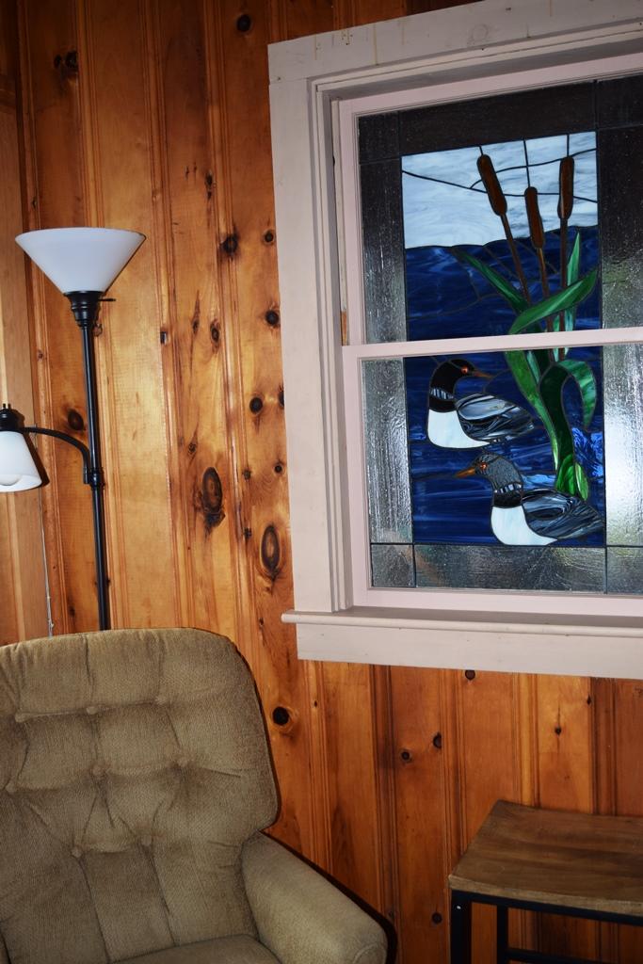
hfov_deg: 35.5
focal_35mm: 38
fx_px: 1004
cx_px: 322
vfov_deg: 51.3
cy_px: 482
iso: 100
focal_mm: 25
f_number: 4
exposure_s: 1/60
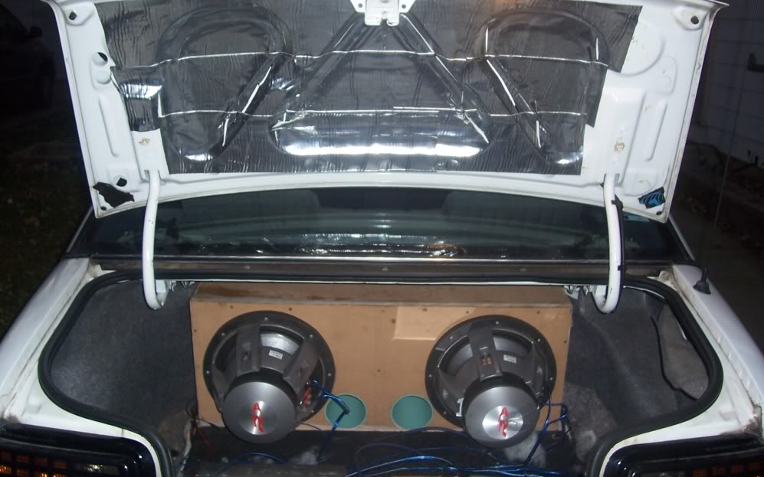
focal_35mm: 37
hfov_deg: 52.8
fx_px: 770
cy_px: 223
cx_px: 380
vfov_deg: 34.4
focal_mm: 5.6
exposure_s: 1/60
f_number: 2.7
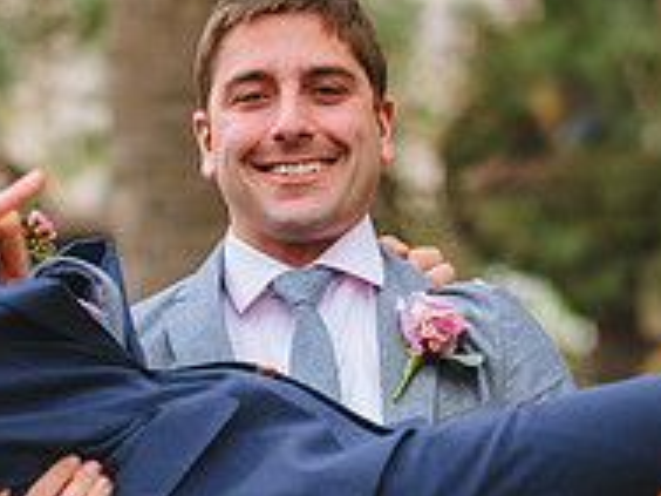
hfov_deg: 7.4
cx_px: 429
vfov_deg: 5.5
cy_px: 293
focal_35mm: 268
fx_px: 5118
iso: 200
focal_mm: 85
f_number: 2.2
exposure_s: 1/2000
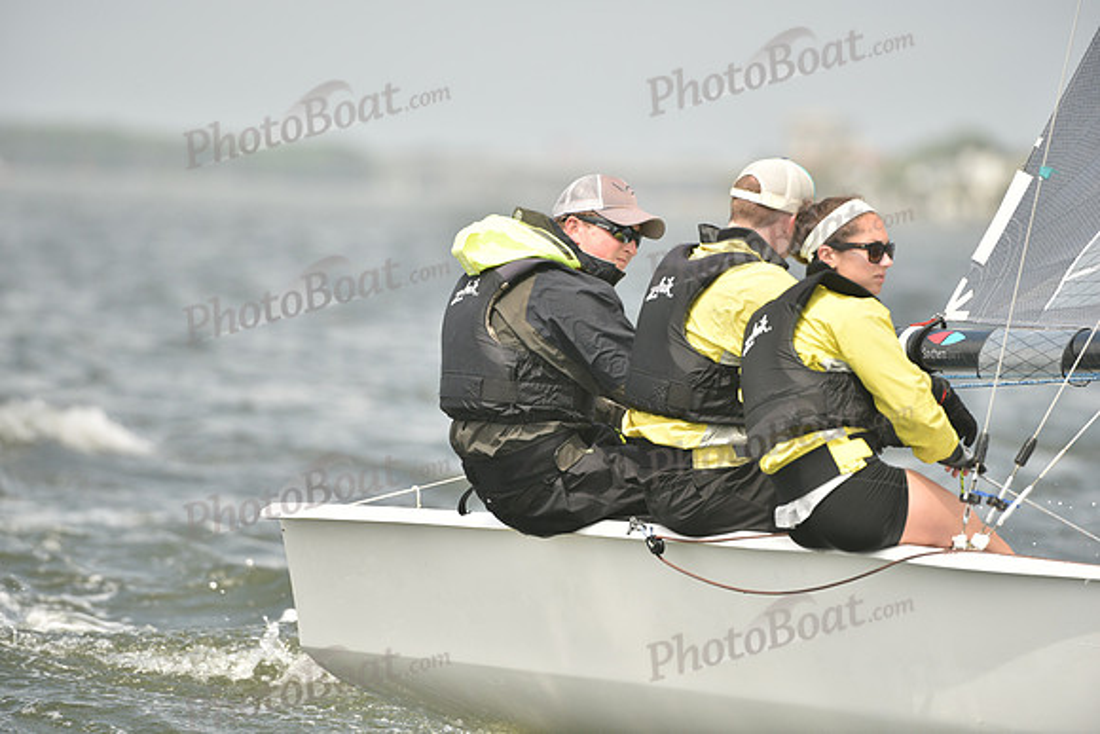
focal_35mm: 300
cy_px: 367
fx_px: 9168
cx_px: 550
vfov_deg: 4.6
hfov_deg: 6.9
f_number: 5
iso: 320
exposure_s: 1/1250
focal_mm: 300
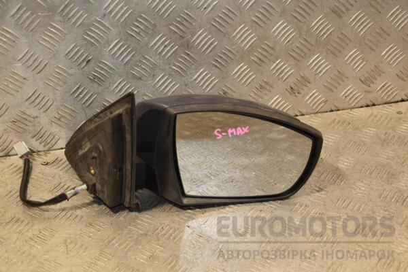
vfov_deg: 21.6
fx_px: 714
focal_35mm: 63
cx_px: 204
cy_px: 136
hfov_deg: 31.9
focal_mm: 42
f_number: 4.8
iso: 800
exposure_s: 1/160
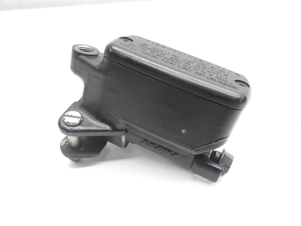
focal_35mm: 30
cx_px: 150
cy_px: 113
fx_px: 261
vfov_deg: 46.8
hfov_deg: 60.0
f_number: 3.4
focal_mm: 5.1
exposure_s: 1/30
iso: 160
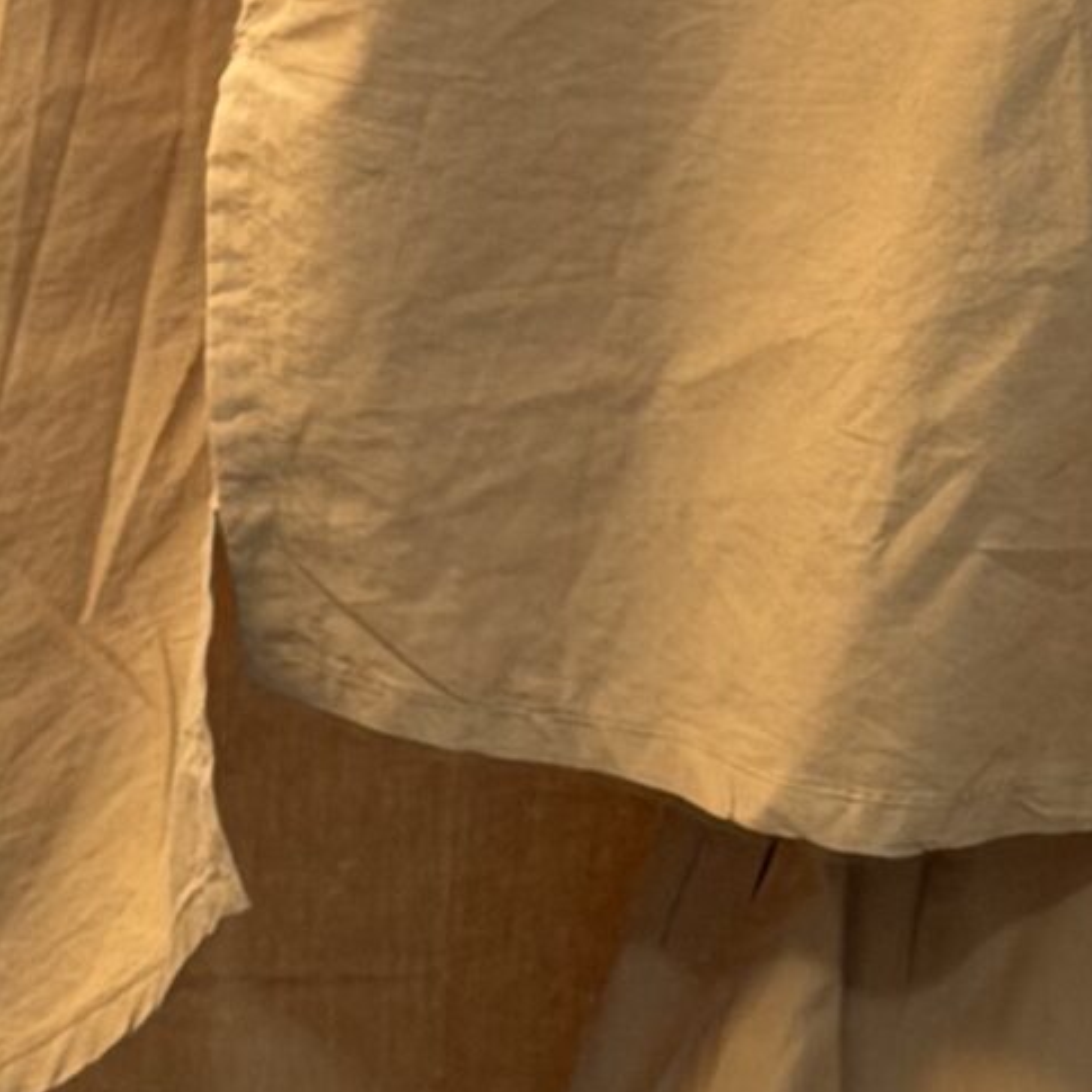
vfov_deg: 7.7
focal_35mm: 224
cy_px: -259
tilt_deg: -28.5
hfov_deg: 7.6
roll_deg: -10.0
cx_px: 1725
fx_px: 7995
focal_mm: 6.76
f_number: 1.78
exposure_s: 1/51
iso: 50
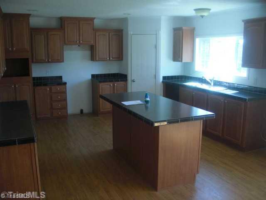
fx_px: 277
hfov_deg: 51.4
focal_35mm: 36
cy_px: 100
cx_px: 133
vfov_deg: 39.7
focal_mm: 6.3
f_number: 2.8
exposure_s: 1/80
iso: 200
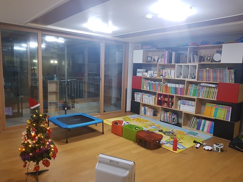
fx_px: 183
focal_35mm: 26
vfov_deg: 53.1
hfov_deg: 67.3
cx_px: 122
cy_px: 91
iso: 200
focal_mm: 4.2
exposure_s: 1/24
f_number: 1.7
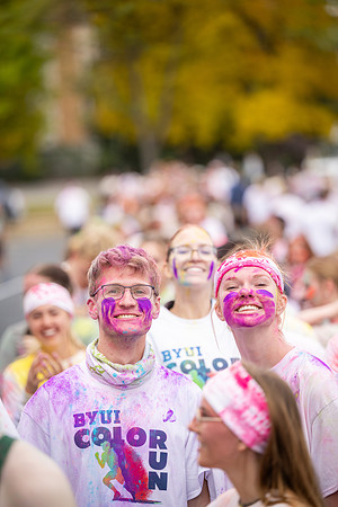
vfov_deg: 13.7
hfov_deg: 9.1
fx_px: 2112
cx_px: 169
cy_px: 254
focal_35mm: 150
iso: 250
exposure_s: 1/1000
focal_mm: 150
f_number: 2.8
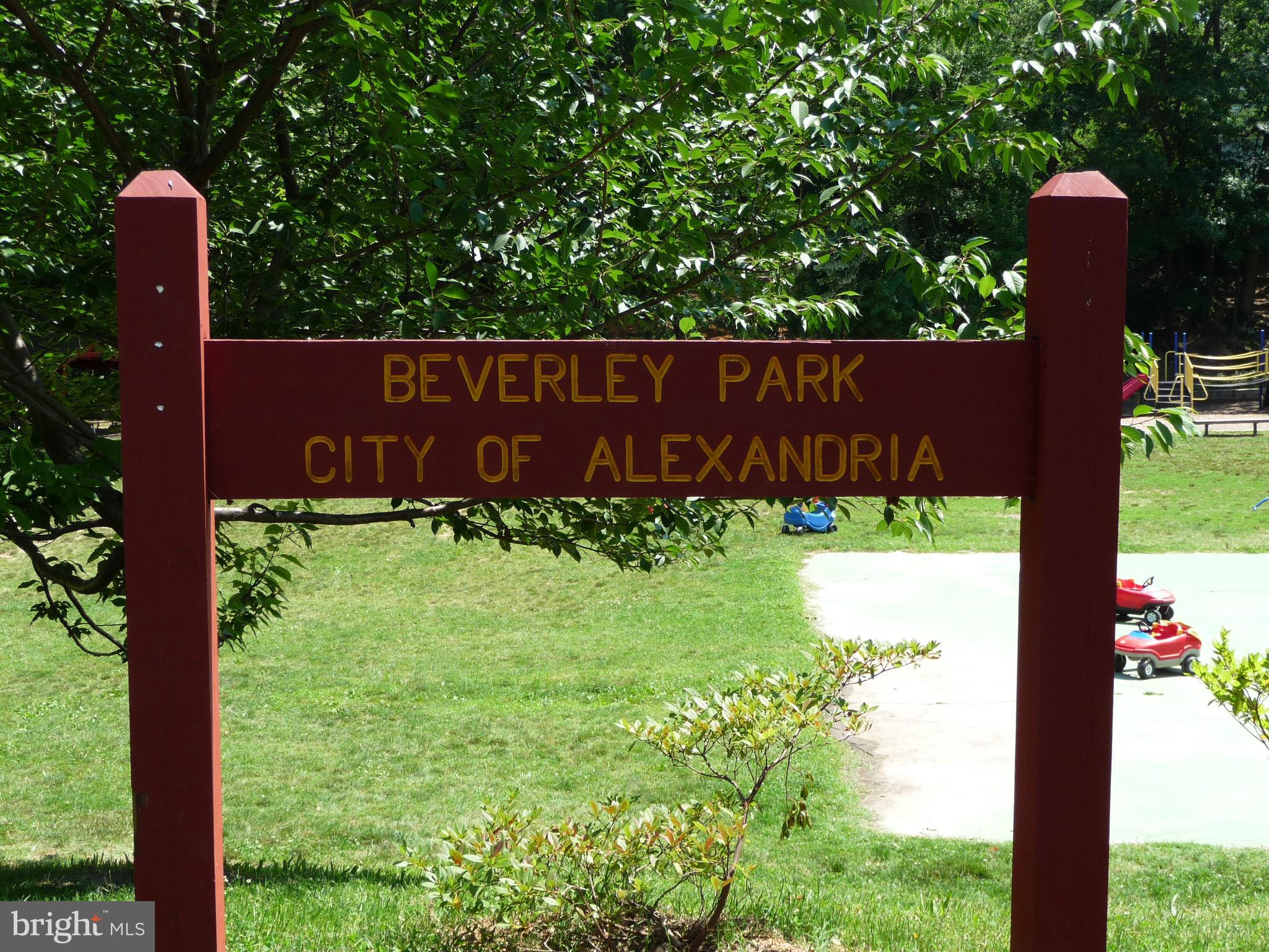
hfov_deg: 34.9
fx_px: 2016
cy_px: 476
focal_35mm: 55
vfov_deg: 26.6
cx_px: 634
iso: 100
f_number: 4.3
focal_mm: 9.3
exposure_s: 1/250
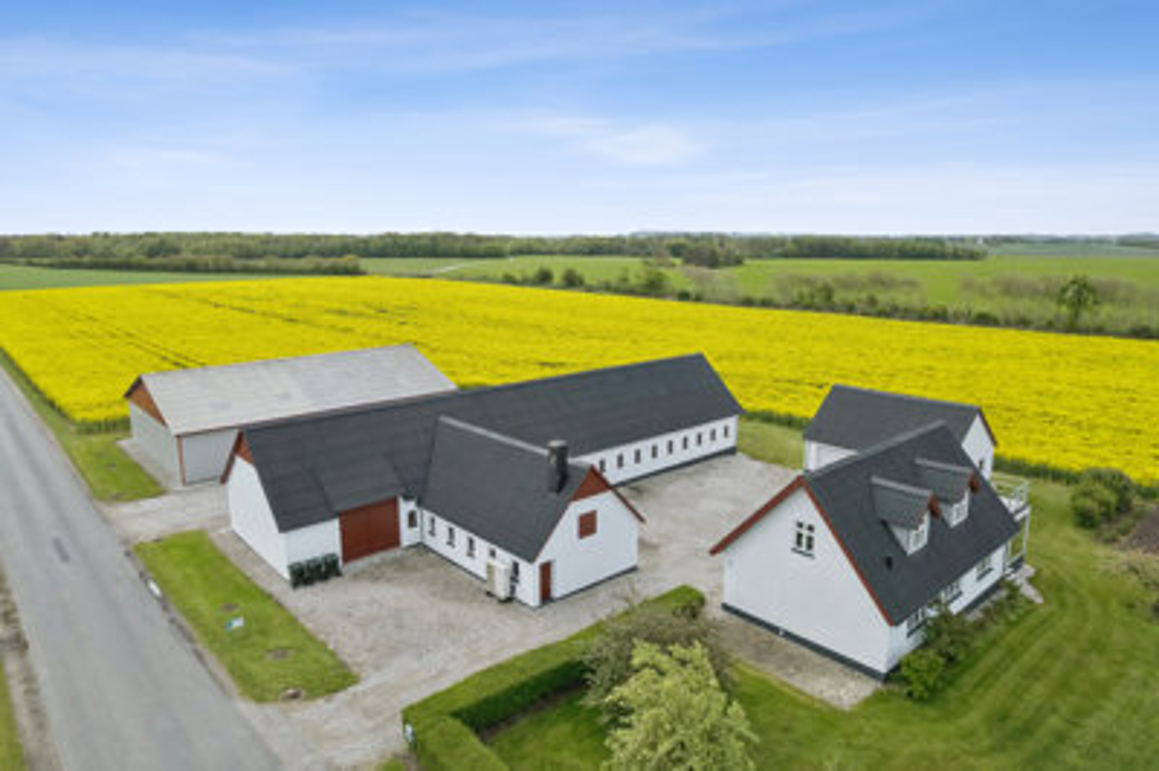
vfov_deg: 57.1
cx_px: 580
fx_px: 708
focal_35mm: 22
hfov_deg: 78.6
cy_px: 386
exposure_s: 1/2000
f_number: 2.8
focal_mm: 8.4
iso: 100
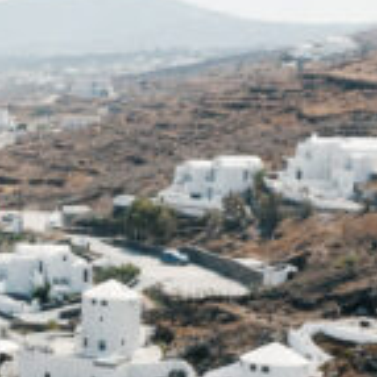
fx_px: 1577
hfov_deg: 12.9
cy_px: 303
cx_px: -182
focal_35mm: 128
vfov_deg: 13.6
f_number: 7.1
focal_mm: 10.26
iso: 100
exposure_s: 1/400
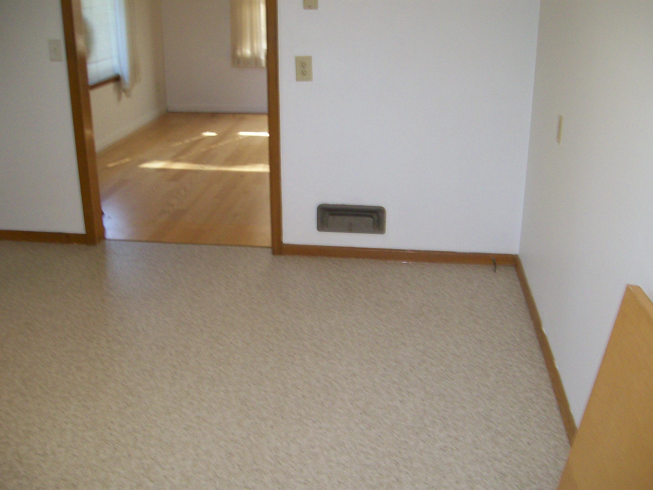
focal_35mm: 36
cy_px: 245
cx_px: 326
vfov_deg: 39.7
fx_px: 679
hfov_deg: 51.4
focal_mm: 6
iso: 140
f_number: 2.7
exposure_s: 1/64
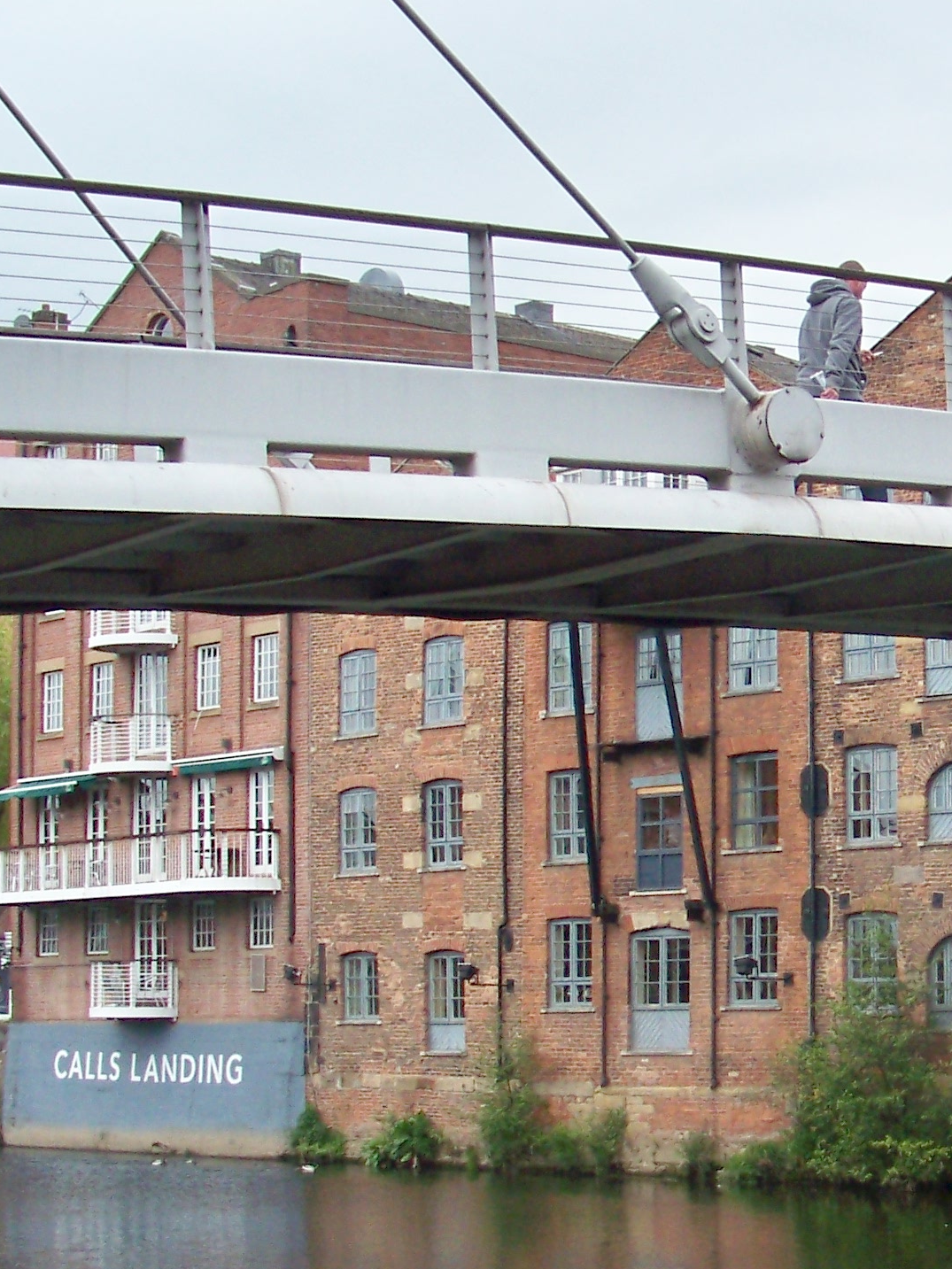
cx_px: 933
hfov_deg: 17.2
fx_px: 3080
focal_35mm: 84
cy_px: 893
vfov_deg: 23.1
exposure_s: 1/400
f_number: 2.8
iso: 125
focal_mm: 5.85
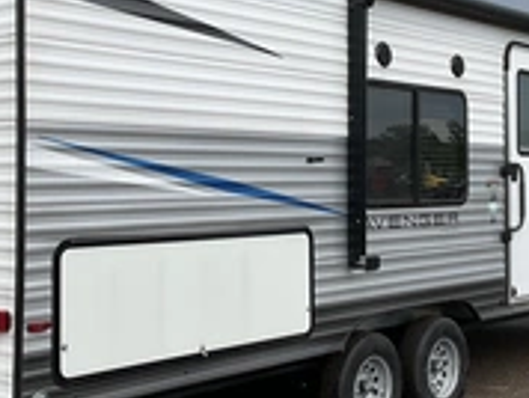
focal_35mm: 65
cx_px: 232
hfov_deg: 29.8
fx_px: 995
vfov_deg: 22.6
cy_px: 160
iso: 25
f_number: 1.8
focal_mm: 3
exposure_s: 1/842
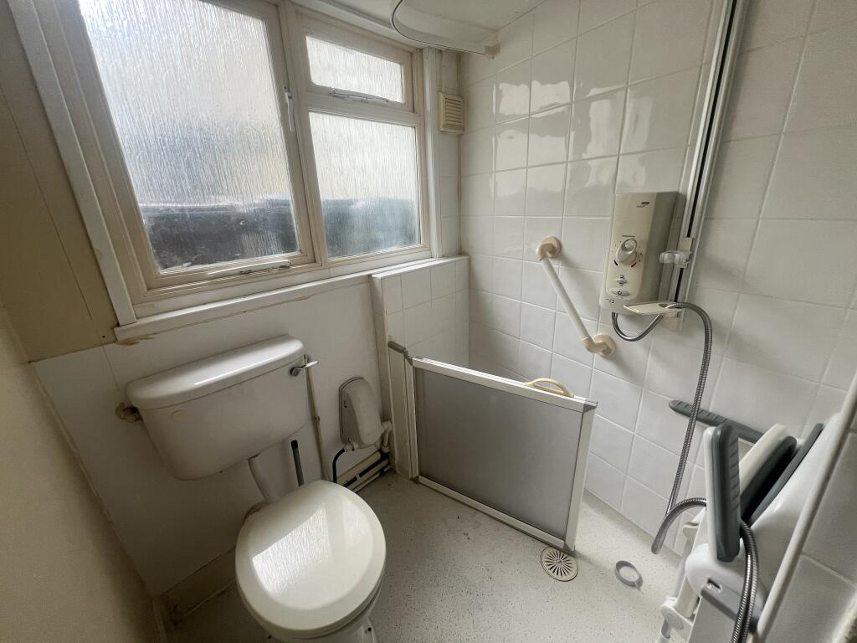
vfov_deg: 89.9
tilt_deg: -19.7
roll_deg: +4.5
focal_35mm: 13
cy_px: 322
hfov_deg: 106.2
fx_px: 322
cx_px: 428
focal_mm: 1.57
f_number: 1.8
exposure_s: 1/99
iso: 80
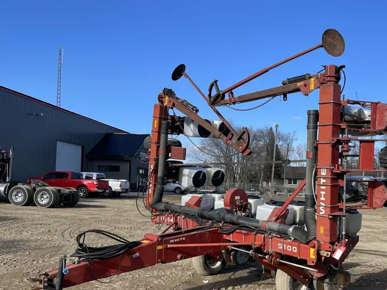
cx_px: 240
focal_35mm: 33
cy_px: 183
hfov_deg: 54.8
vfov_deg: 42.6
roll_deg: -1.8
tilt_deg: +1.0
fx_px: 369
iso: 32
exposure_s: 1/1946
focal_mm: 5.1
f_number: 1.6
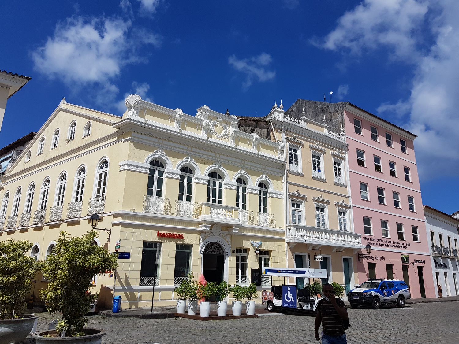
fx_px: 345
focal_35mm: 26
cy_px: 172
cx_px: 230
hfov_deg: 67.3
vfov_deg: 53.1
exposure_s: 1/5424
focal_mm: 4.2
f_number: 1.7
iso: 40
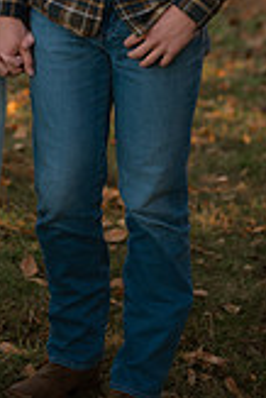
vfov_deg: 14.5
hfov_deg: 9.9
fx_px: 1526
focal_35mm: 138
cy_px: -27
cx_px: 26
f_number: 1.8
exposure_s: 1/250
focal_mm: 50
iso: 100
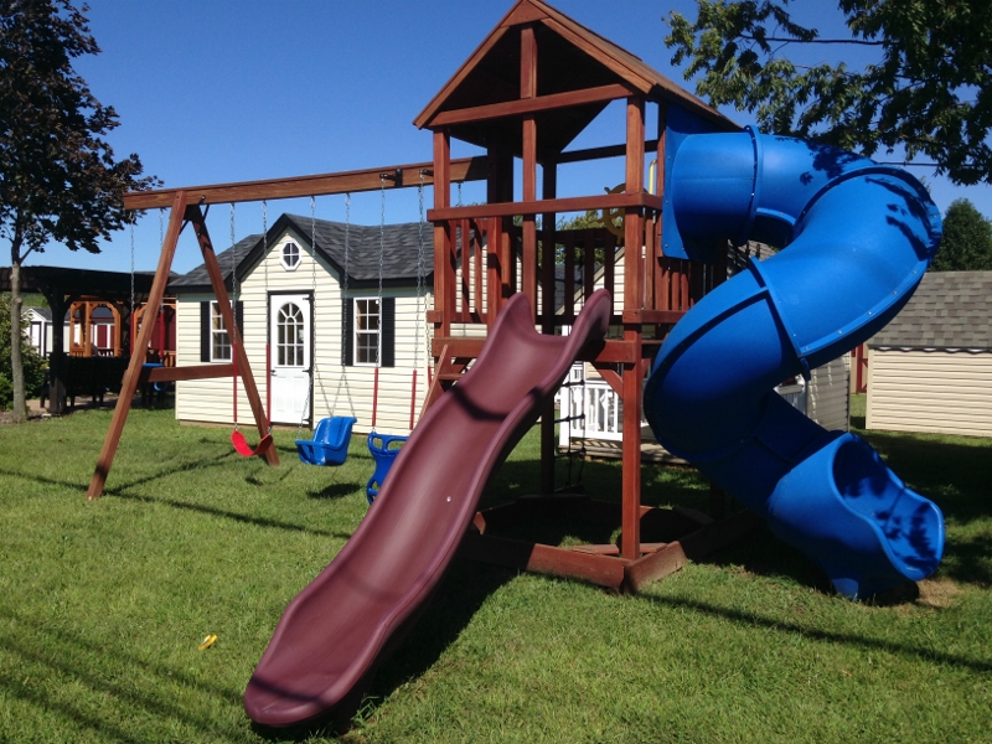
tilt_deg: -0.9
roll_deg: -0.3
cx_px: 496
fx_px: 946
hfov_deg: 55.4
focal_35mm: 33
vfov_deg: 42.9
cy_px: 372
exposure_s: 1/1748
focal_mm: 4.12
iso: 50
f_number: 2.4
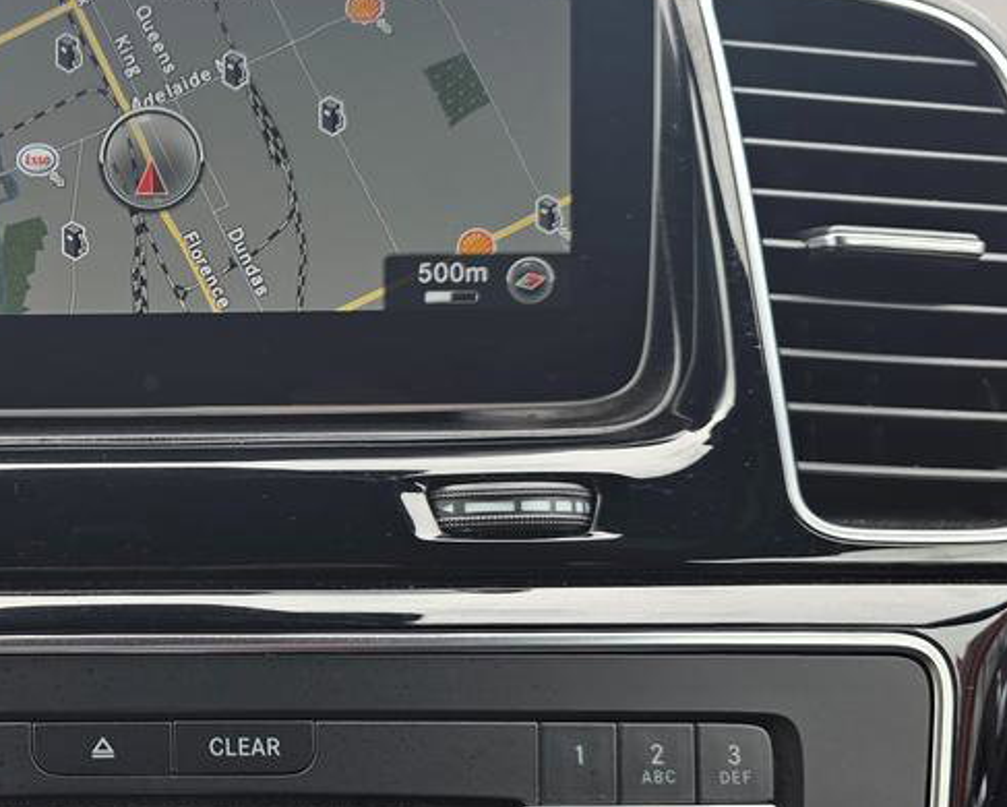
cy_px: 536
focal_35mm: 59
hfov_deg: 29.9
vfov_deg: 25.7
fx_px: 1759
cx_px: 14
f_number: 1.7
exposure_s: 1/100
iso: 16
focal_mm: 6.3
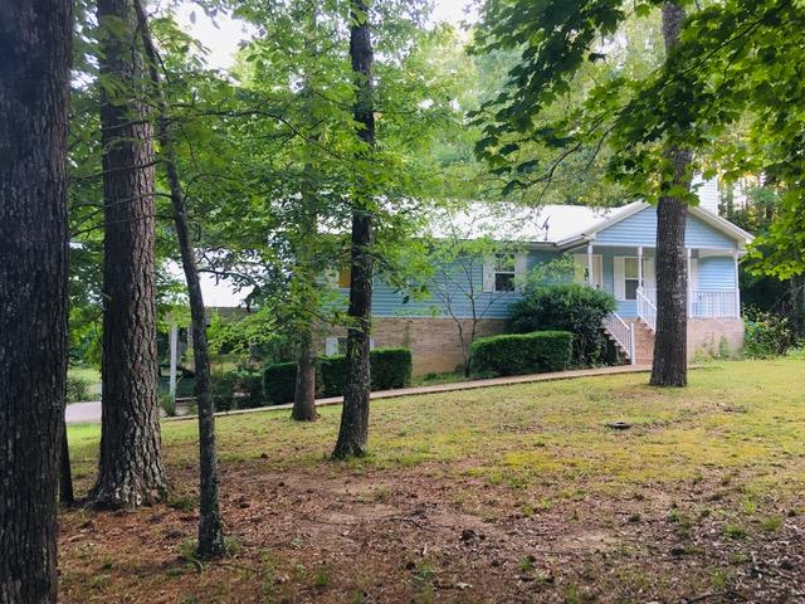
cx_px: 402
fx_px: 674
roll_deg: +0.2
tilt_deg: +4.4
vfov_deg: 48.2
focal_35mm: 29
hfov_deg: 61.7
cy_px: 302
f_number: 2.2
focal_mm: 4.15
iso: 50
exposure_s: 1/30
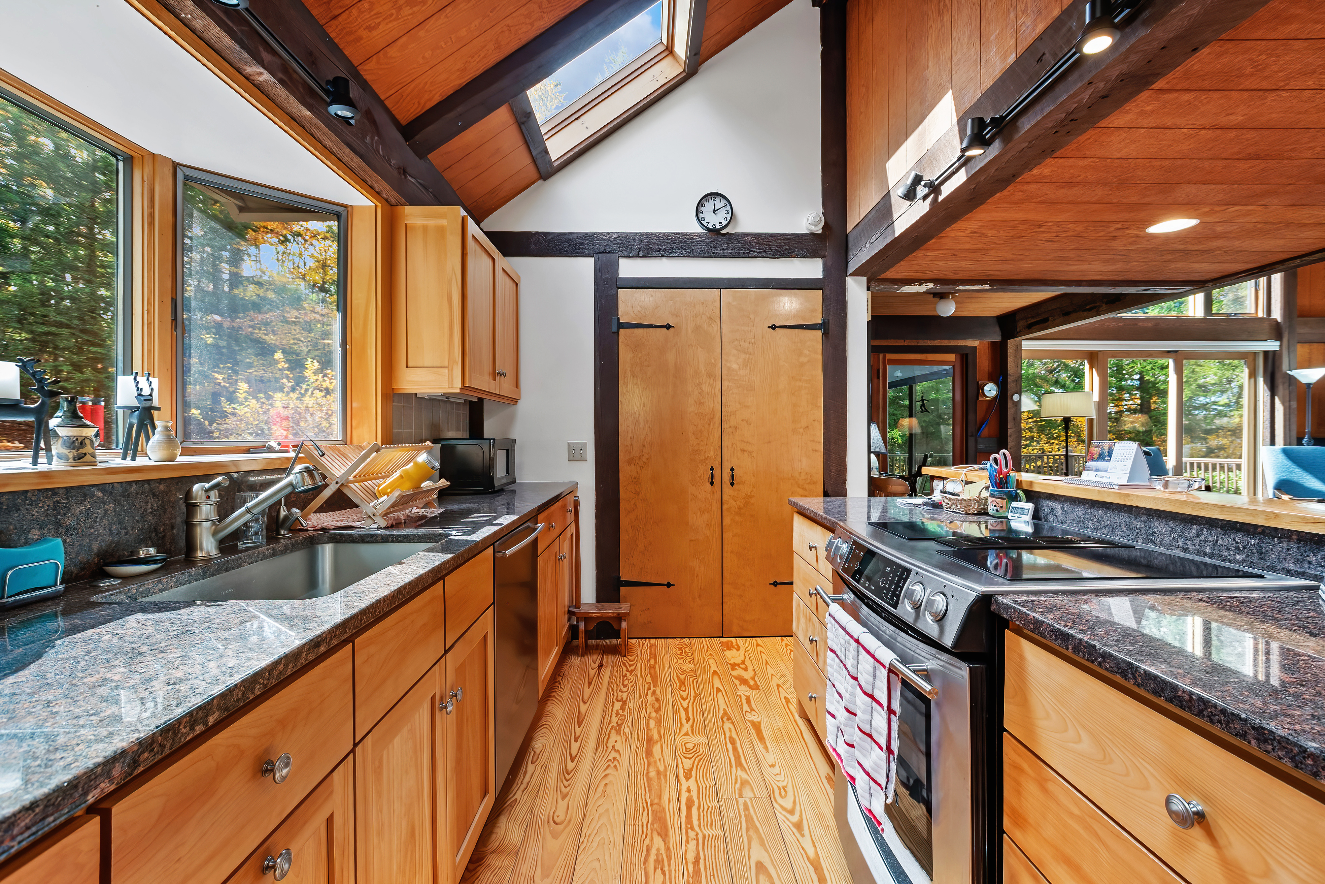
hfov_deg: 100.4
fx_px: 552
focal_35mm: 15
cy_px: 442
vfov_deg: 77.3
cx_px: 662
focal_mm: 10
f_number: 7.1
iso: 800
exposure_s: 1/30
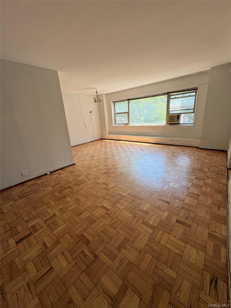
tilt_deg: -15.4
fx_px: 125
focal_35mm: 14
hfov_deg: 85.7
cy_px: 154
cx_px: 116
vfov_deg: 102.1
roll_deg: +4.3
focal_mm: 2.22
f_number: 2.2
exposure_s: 1/99
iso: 40
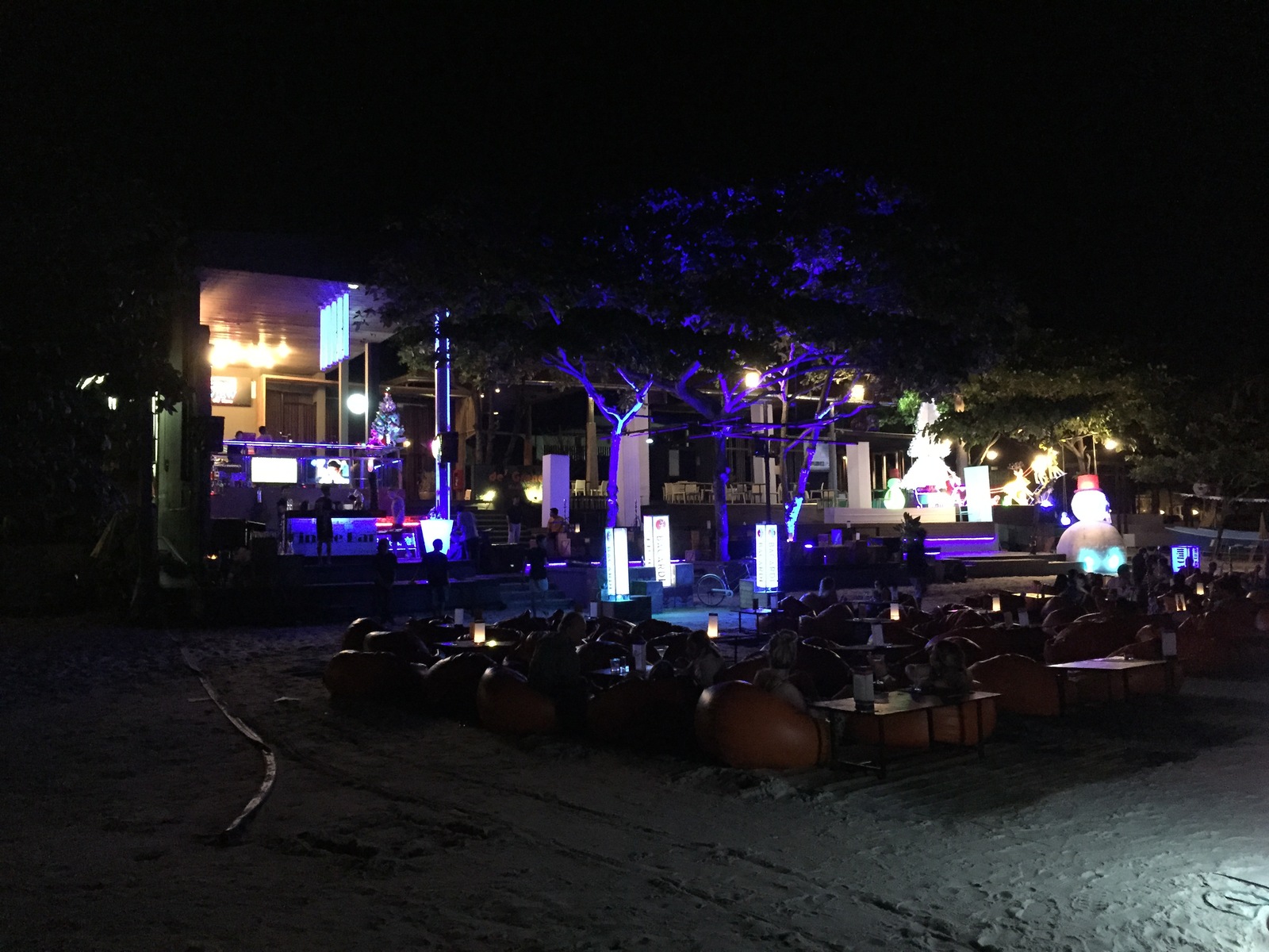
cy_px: 476
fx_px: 1063
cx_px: 634
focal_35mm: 29
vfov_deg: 48.2
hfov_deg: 61.7
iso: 1000
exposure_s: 1/15
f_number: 2.2
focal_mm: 4.15
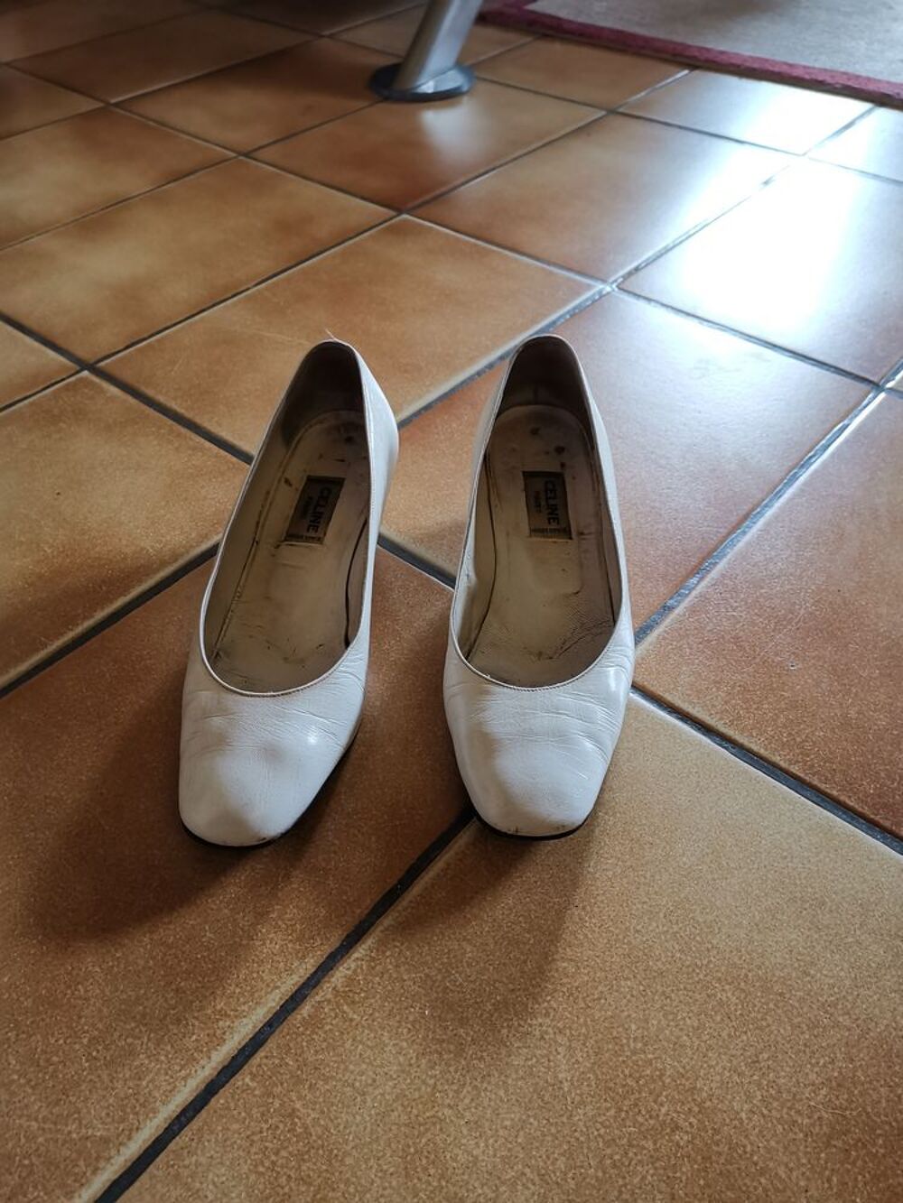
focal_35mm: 27
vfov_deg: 65.3
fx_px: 939
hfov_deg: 51.4
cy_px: 602
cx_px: 452
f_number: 1.8
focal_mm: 4.75
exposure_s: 1/100
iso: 250
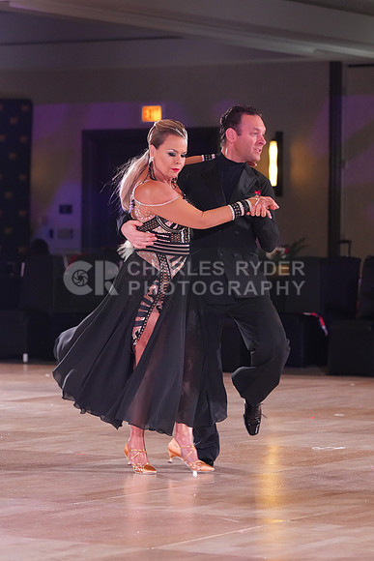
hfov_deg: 9.4
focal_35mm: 146
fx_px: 2274
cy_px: 280
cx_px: 187
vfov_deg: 14.1
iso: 5000
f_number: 5
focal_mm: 146
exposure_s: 1/250
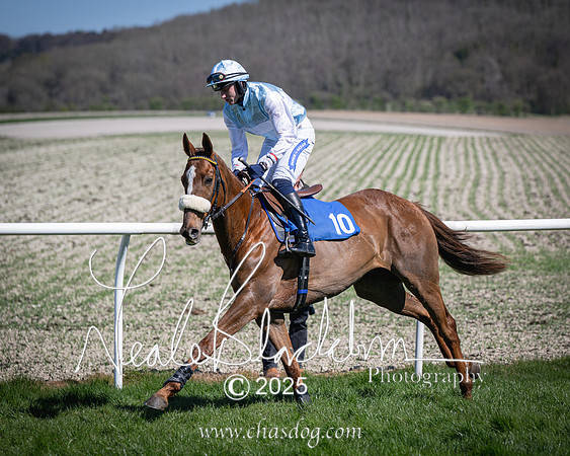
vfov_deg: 8.7
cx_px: 377
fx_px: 3006
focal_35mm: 178
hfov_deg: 10.8
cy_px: 228
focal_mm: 140
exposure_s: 1/2000
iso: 140
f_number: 4
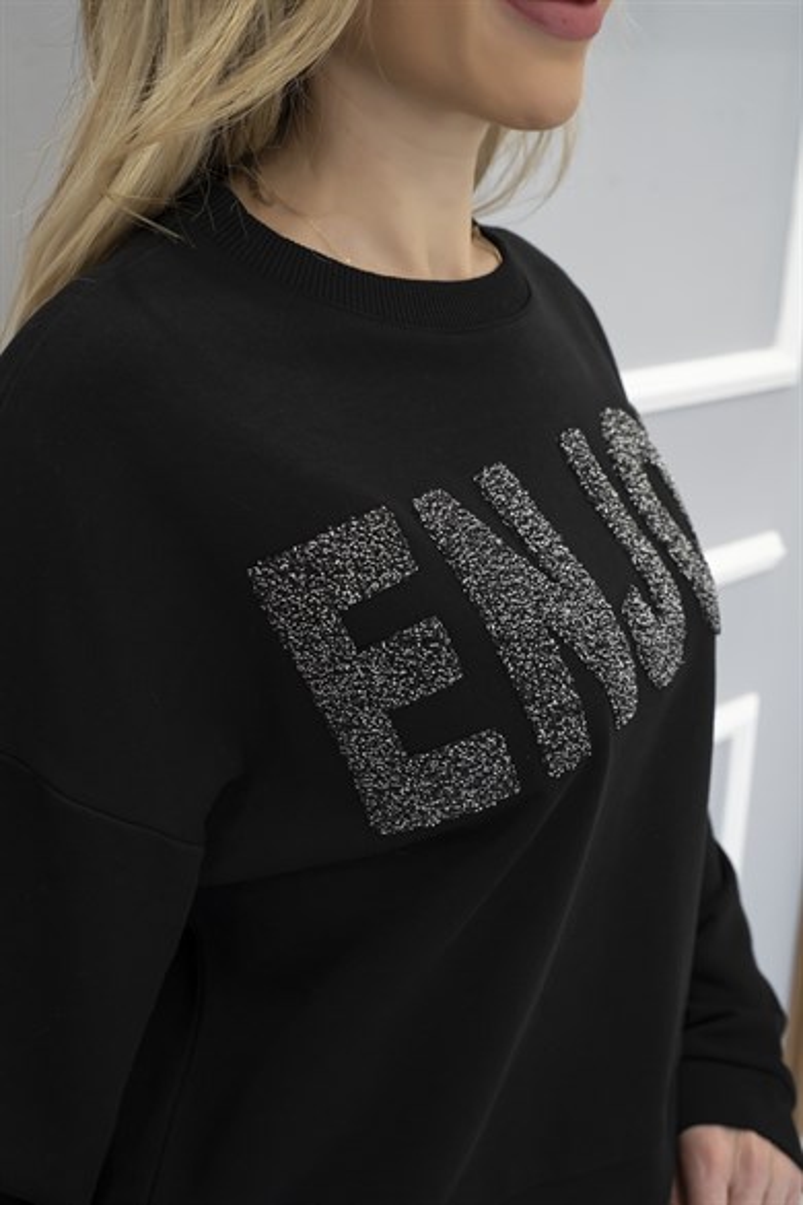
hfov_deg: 36.9
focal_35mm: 36
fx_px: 1204
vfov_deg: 53.1
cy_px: 602
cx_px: 402
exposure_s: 1/60
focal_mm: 36
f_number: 7.1
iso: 800
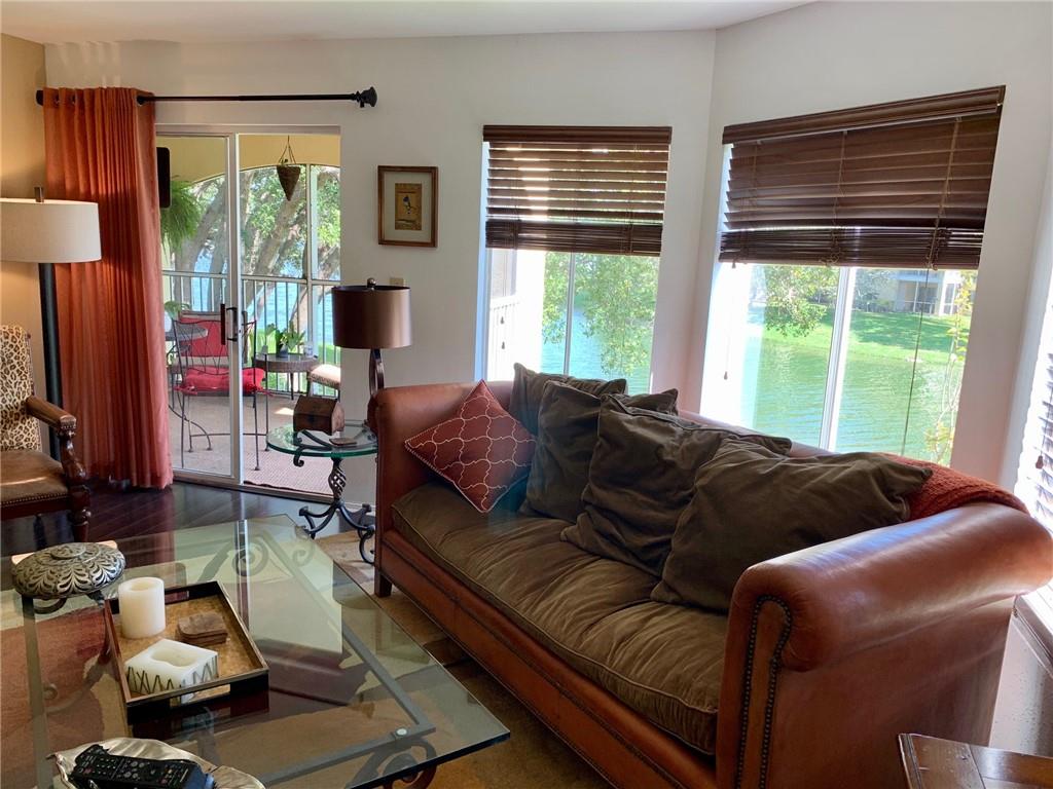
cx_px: 526
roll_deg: -2.6
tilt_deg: -12.2
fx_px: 791
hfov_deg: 67.3
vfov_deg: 53.1
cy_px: 394
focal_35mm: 26
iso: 50
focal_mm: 4.25
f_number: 1.8
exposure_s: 1/121
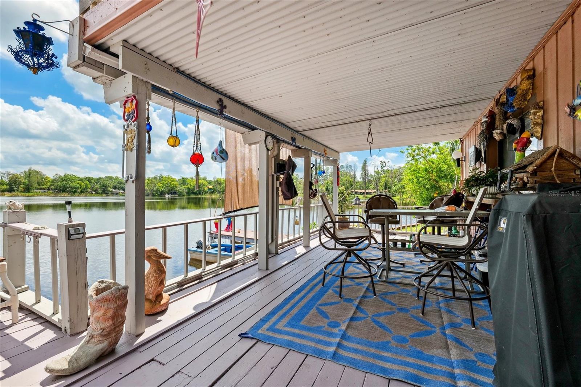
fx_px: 242
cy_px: 194
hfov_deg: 100.4
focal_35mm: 15
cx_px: 290
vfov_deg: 77.3
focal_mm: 15
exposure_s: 1/320
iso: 400
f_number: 8
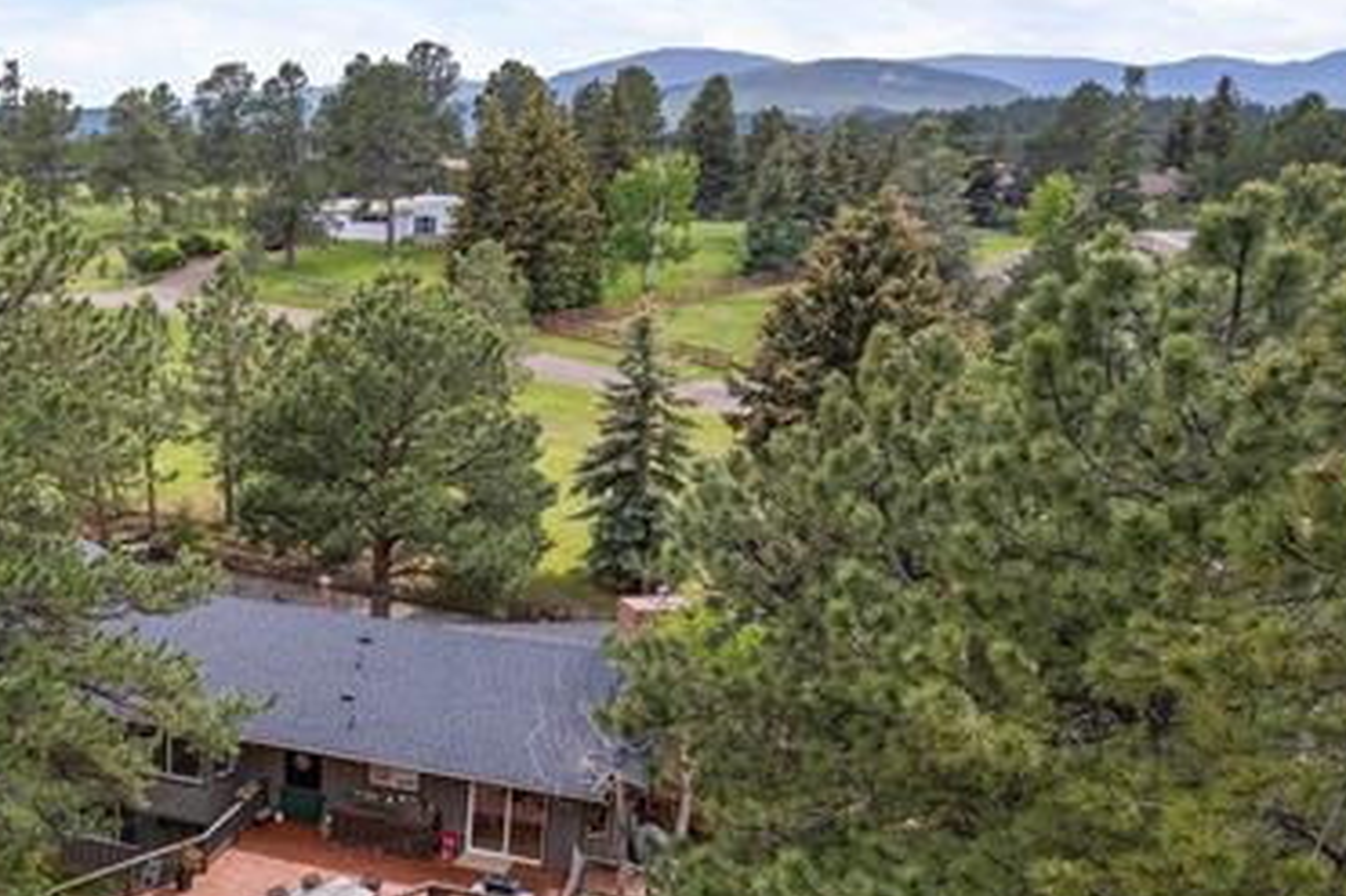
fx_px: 1420
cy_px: 617
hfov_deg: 47.5
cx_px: 239
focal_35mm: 38
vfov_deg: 34.6
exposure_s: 1/800
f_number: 2.8
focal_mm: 8.38
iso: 100
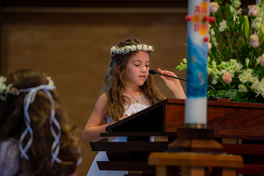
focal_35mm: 200
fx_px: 1466
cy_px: 88
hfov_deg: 10.3
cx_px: 132
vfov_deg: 6.9
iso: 1600
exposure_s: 1/100
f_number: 4
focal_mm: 200
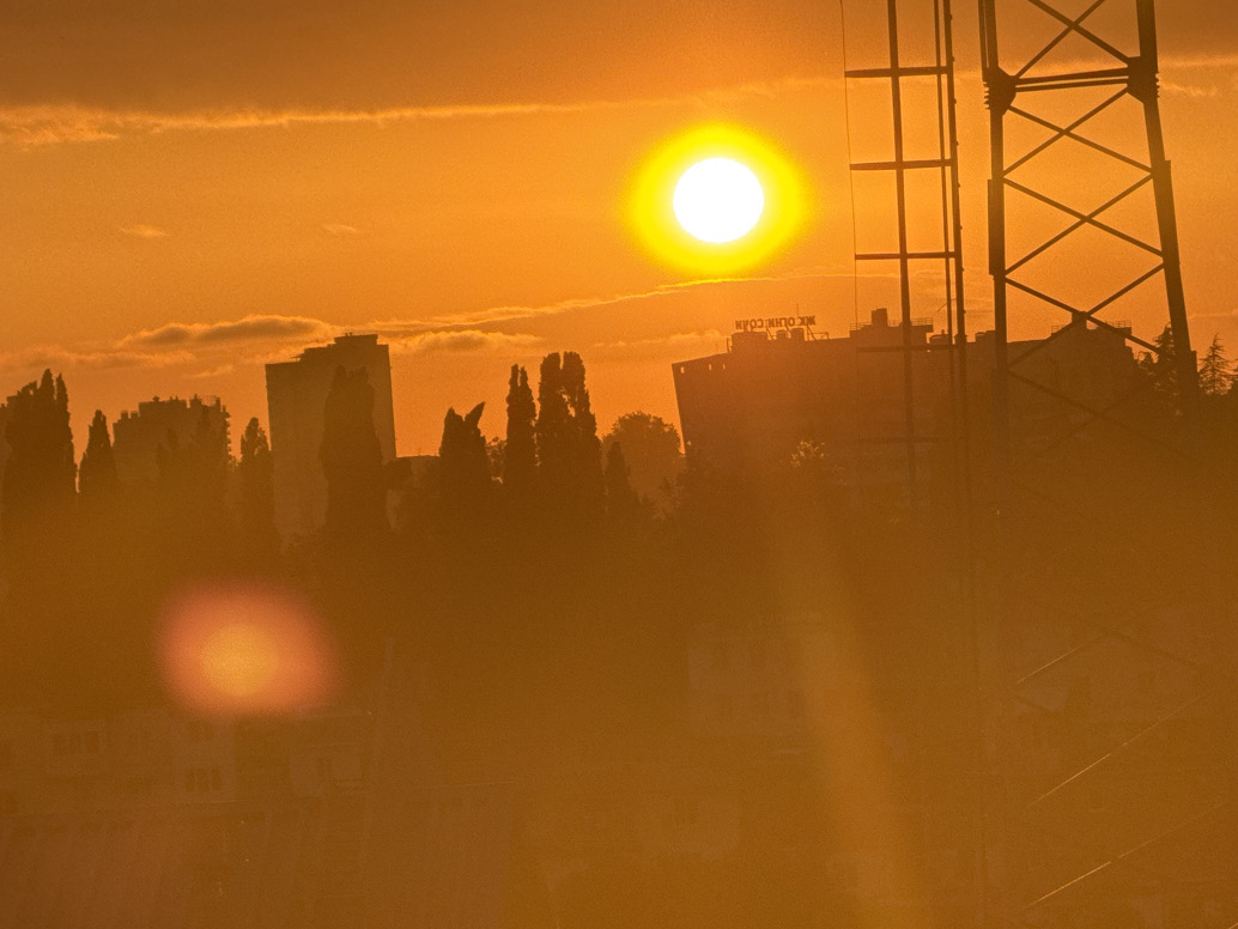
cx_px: 469
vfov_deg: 6.4
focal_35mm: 232
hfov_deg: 8.5
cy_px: 523
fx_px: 8299
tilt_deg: +0.7
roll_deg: +4.4
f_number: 2.8
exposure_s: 1/811
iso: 50
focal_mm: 15.66
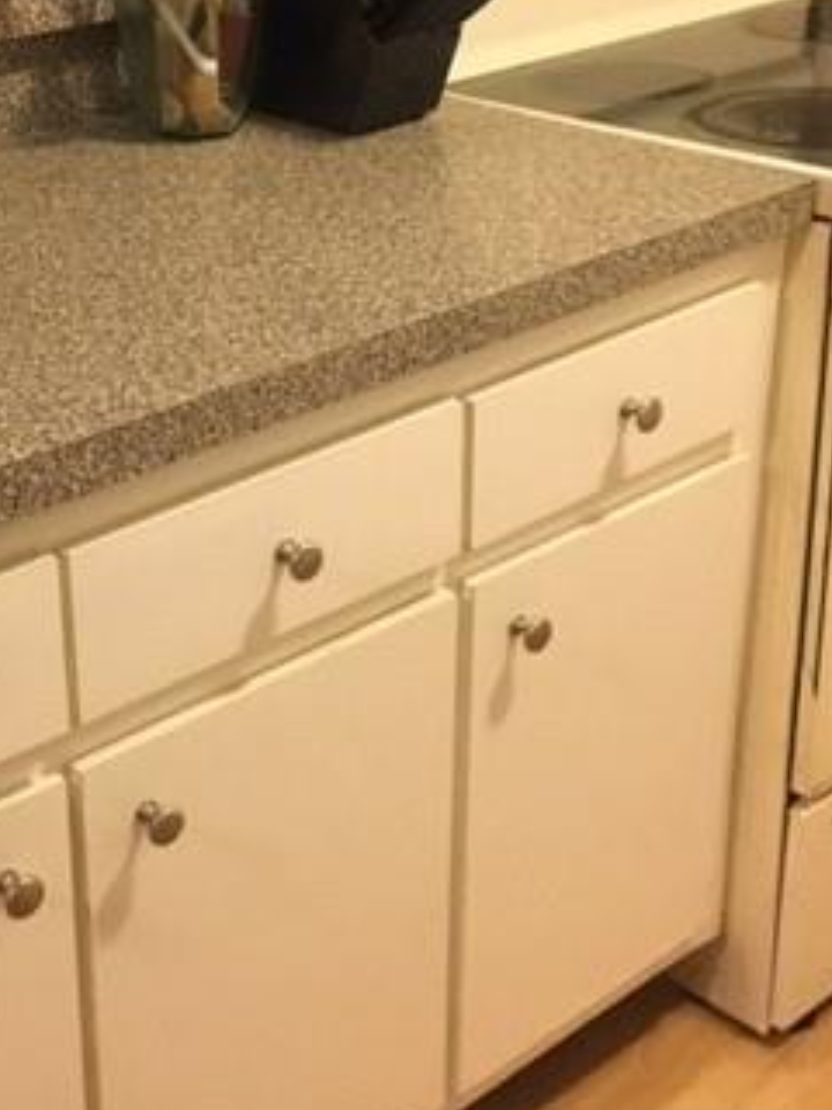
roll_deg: -0.2
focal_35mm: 58
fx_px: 1859
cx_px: 201
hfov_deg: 24.9
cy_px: 409
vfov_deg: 33.1
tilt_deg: -22.8
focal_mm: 4.15
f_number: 2.2
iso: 200
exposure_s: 1/15
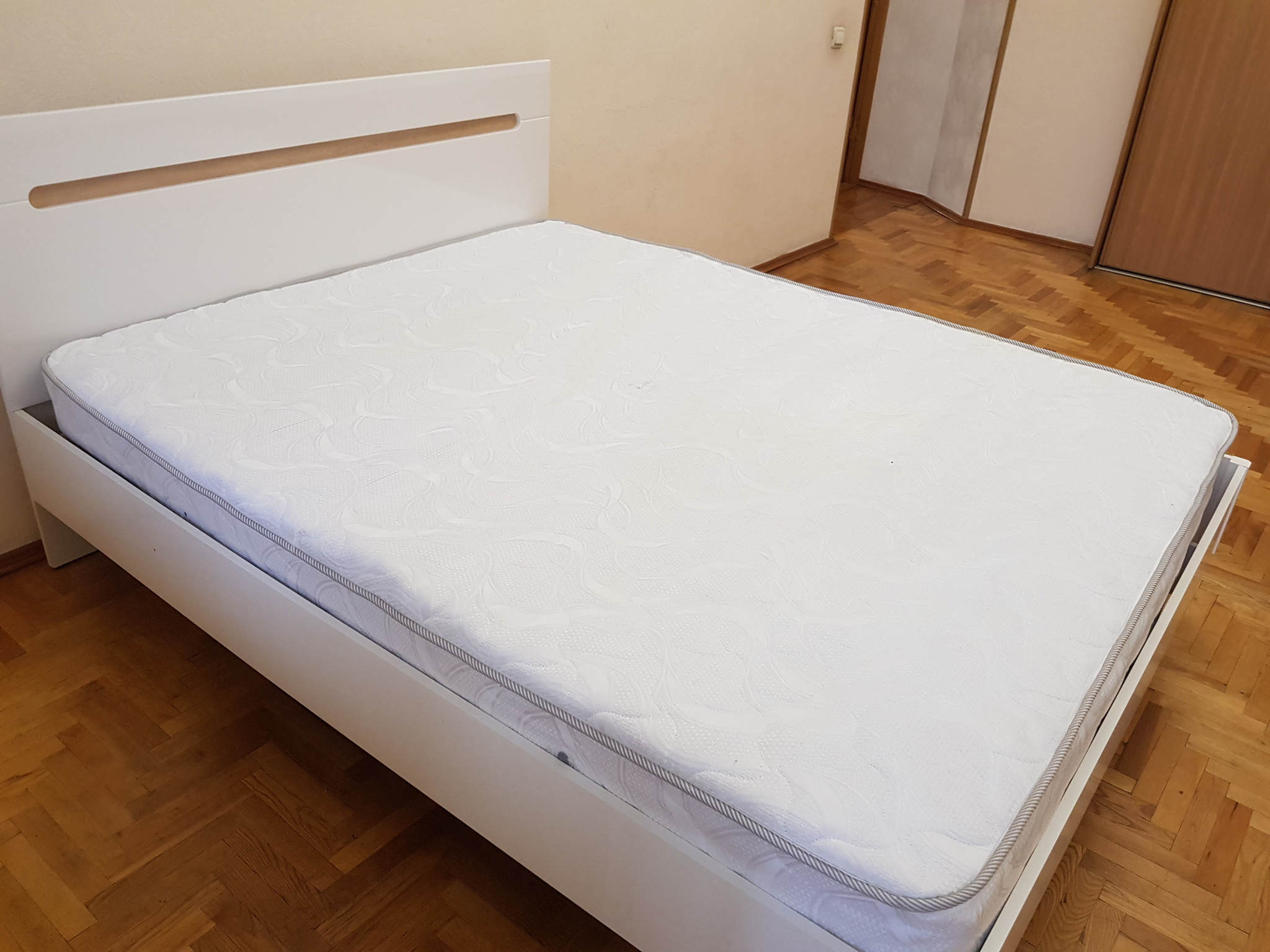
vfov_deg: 53.1
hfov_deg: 67.3
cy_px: 476
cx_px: 635
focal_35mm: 26
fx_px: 954
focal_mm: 4.2
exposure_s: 1/33
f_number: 1.7
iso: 160
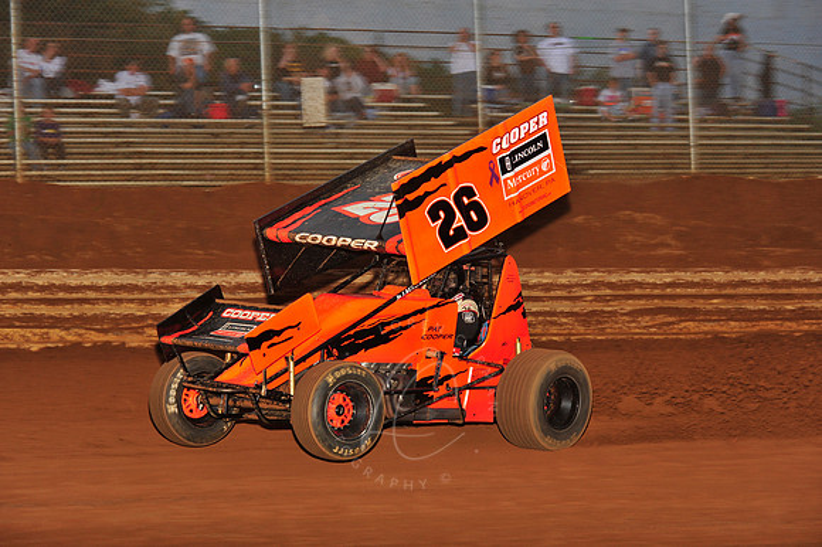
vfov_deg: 13.7
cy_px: 274
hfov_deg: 20.4
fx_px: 2282
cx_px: 411
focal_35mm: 100
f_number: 6.3
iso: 800
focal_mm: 100
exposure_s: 1/320
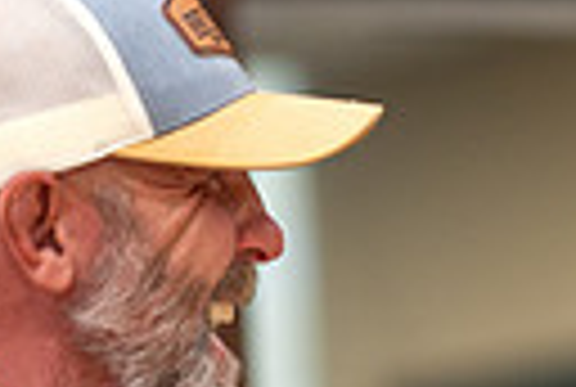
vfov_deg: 2.7
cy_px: 692
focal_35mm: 514
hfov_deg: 4.0
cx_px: 812
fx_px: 8243
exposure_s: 1/400
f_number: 1.6
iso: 640
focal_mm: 105
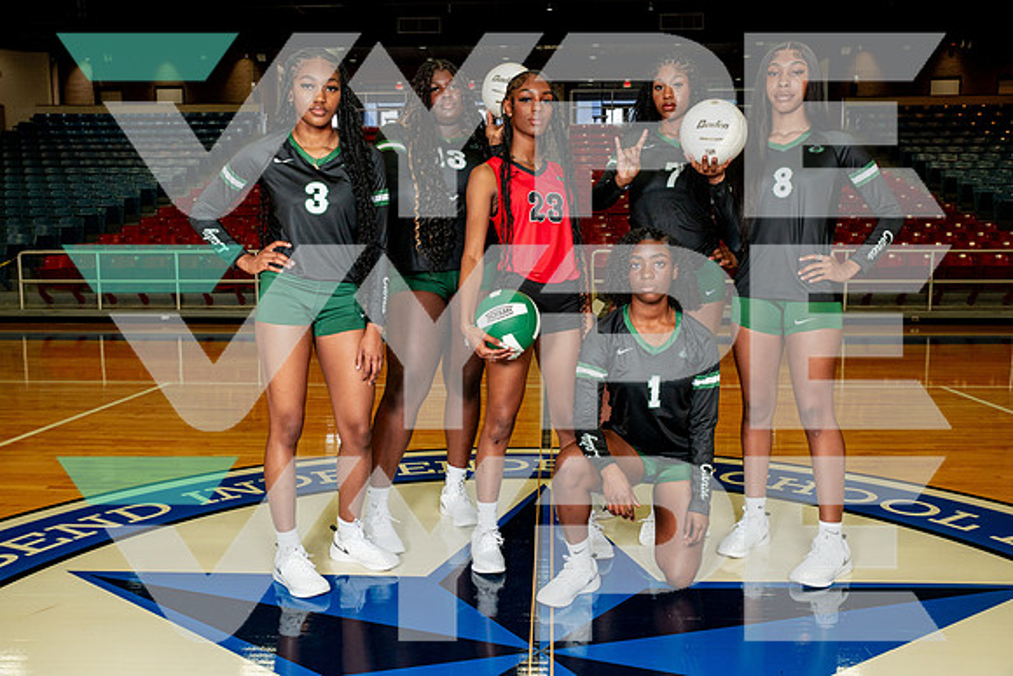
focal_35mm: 32
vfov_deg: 41.1
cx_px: 506
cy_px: 338
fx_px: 901
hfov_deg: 58.7
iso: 800
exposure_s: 1/200
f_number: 7.1
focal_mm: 32
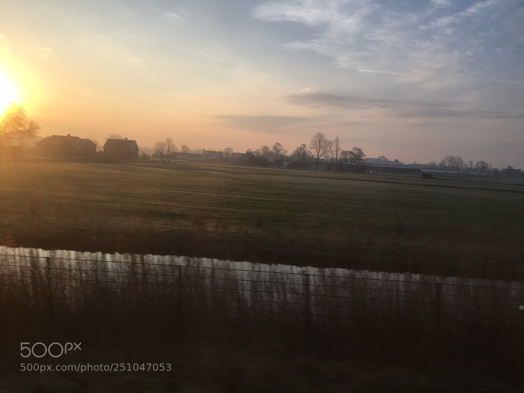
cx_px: 262
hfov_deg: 61.7
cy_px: 196
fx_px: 439
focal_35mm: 29
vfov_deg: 48.2
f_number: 2.2
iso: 25
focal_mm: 4.15
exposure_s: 1/400
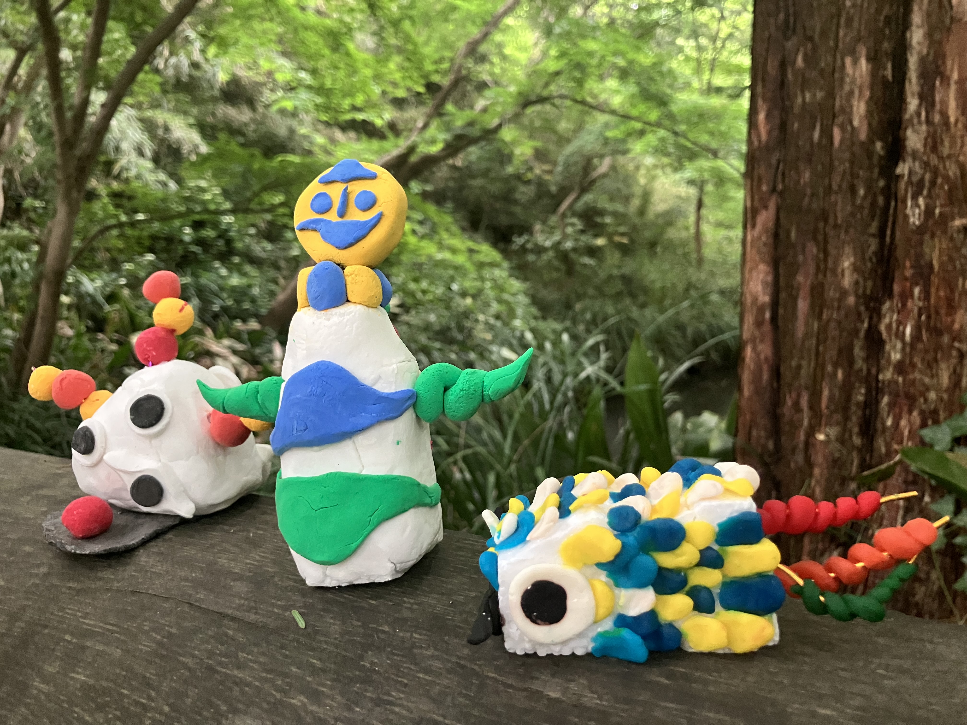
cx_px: 484
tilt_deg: -8.8
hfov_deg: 63.4
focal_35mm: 28
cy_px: 362
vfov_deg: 49.7
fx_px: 782
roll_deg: +2.9
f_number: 1.8
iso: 500
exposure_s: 1/30
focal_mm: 3.99
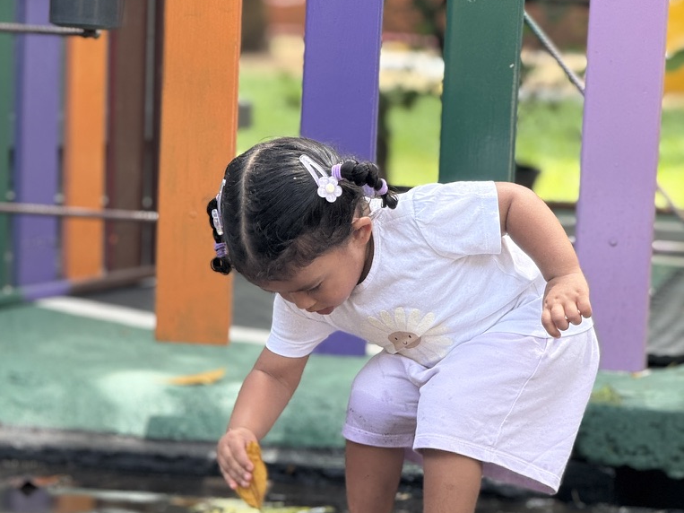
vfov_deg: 9.2
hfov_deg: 12.3
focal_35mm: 161
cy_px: 345
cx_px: 341
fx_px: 3181
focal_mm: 15.66
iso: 64
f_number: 2.8
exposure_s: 1/99
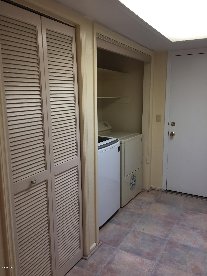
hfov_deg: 48.2
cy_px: 138
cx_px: 104
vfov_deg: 61.7
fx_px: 231
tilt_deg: -11.6
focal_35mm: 29
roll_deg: +0.6
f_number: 2.2
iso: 80
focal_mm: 4.15
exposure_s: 1/30
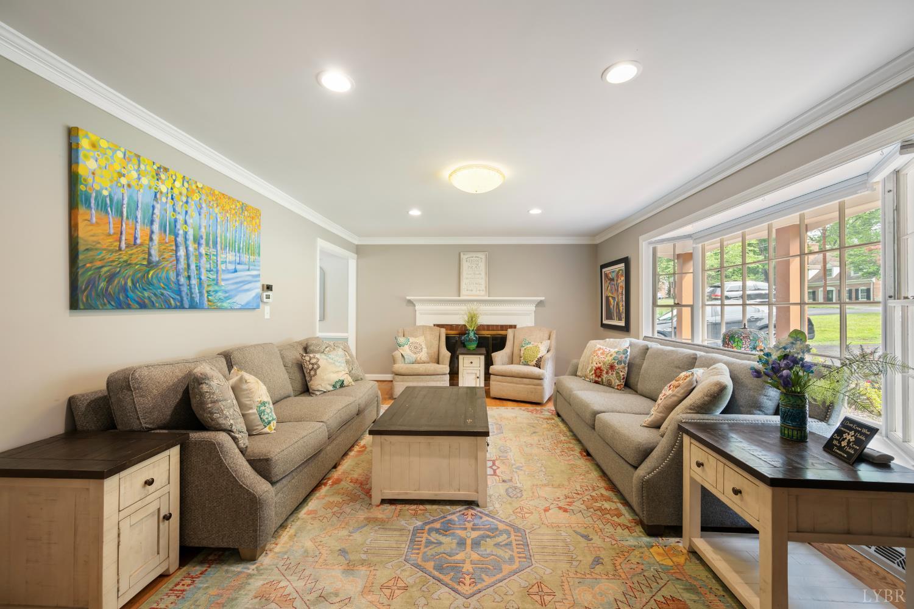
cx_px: 457
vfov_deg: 81.2
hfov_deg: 104.3
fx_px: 355
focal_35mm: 14
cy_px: 304
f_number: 8
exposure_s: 1/3
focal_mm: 14
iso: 400
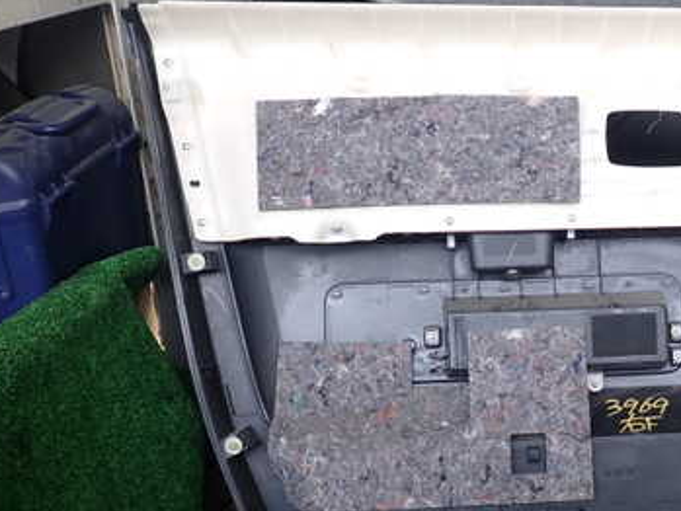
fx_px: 846
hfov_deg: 42.3
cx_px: 525
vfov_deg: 33.4
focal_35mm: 43
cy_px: 326
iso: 100
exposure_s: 1/100
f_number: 2.8
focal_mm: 4.5
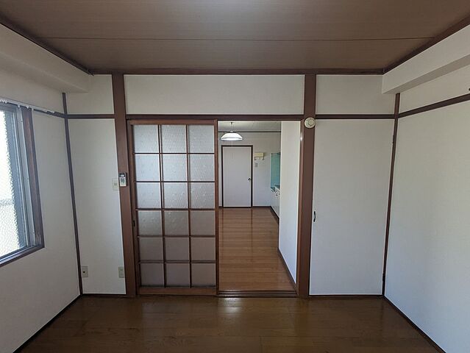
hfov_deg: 102.0
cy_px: 176
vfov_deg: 85.7
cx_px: 235
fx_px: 190
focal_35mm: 14
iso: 95
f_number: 2.2
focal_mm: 1.83
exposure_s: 1/120
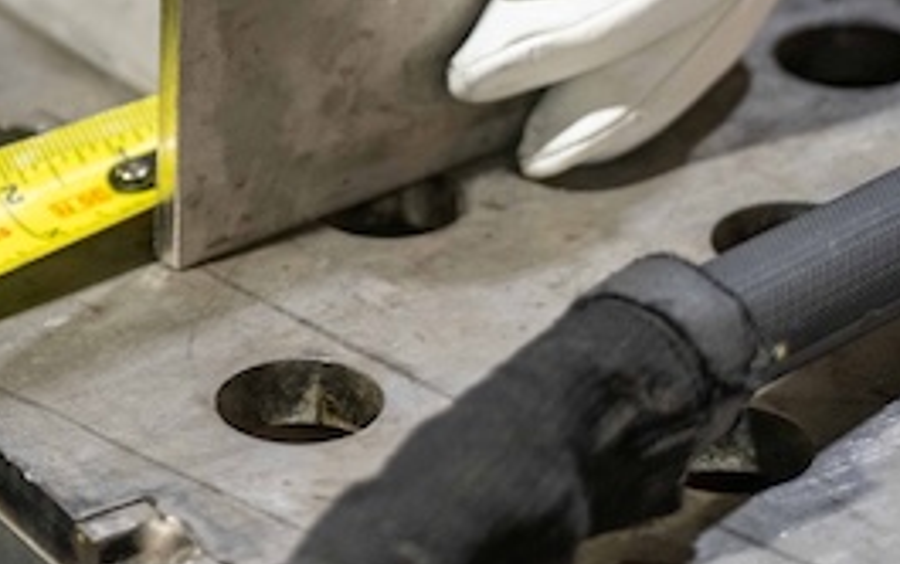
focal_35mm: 215
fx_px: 5277
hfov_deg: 9.5
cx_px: -363
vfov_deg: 6.1
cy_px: 83
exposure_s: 1/200
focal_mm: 70
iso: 1600
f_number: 3.2
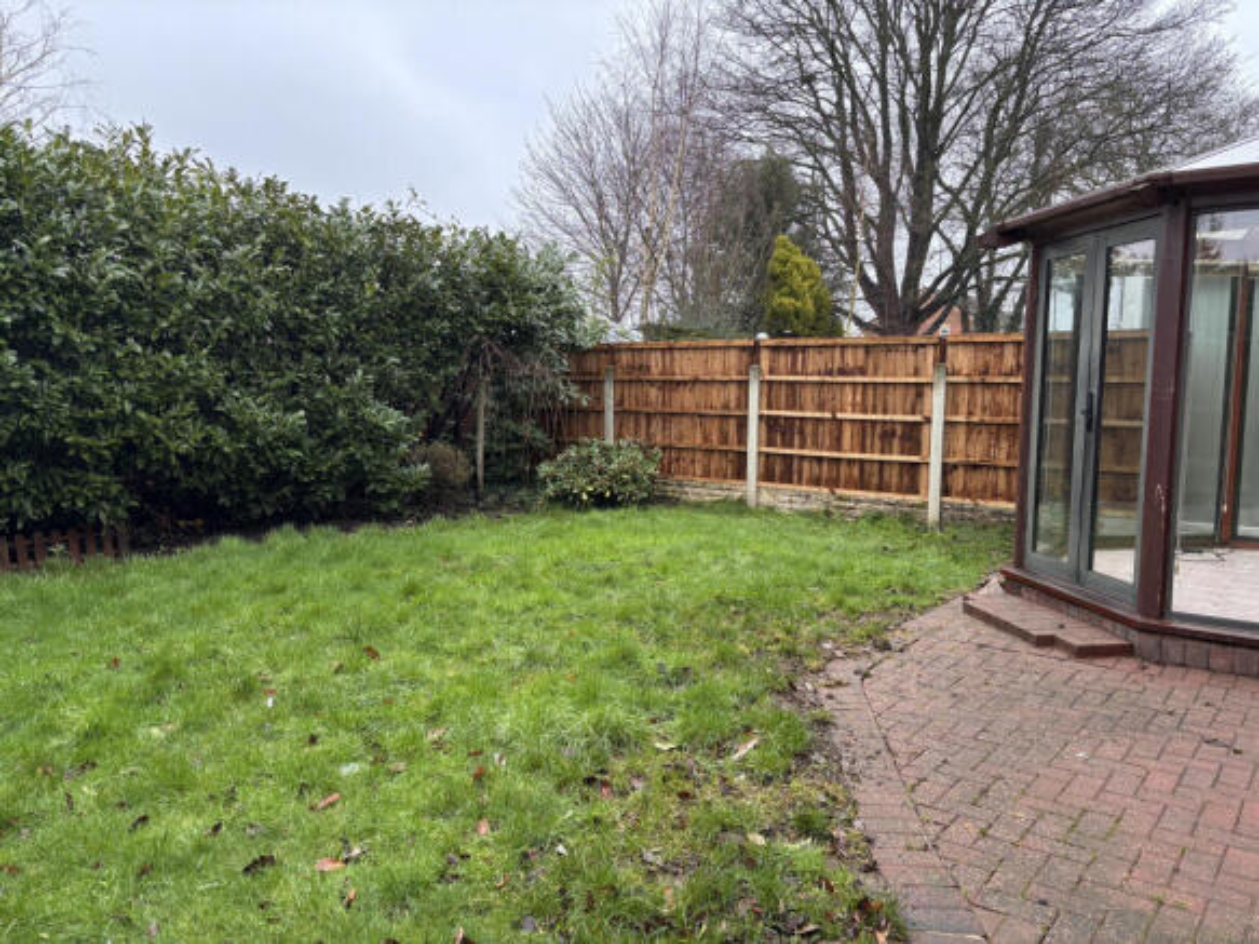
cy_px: 472
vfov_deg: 53.0
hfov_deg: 67.3
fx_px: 945
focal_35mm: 26
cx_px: 630
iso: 64
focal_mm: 5.96
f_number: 1.6
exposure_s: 1/121
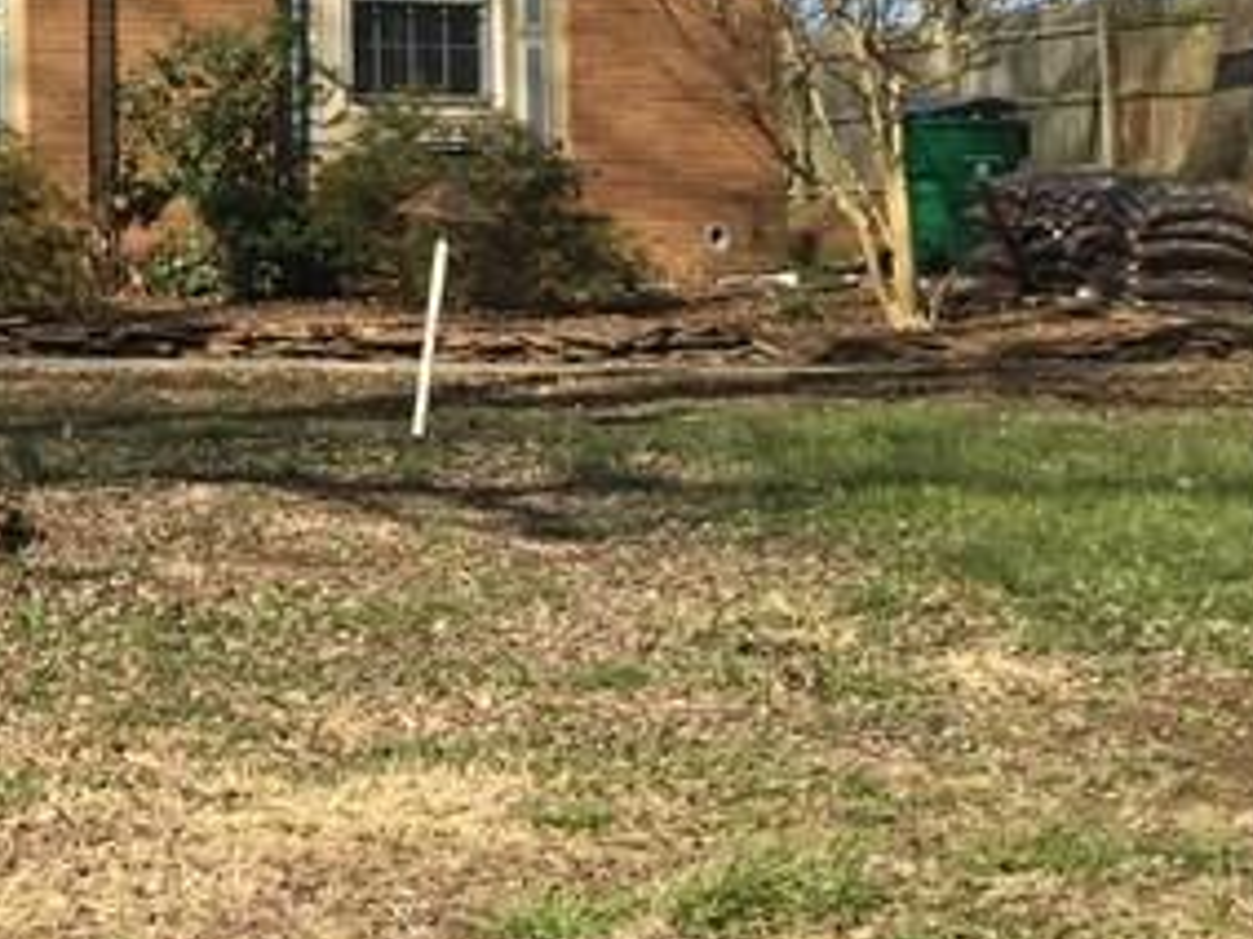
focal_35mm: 105
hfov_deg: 16.7
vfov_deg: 13.8
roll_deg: -1.7
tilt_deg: +6.2
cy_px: -58
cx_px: -735
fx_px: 3799
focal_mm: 4.15
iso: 32
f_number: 2.2
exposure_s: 1/1412
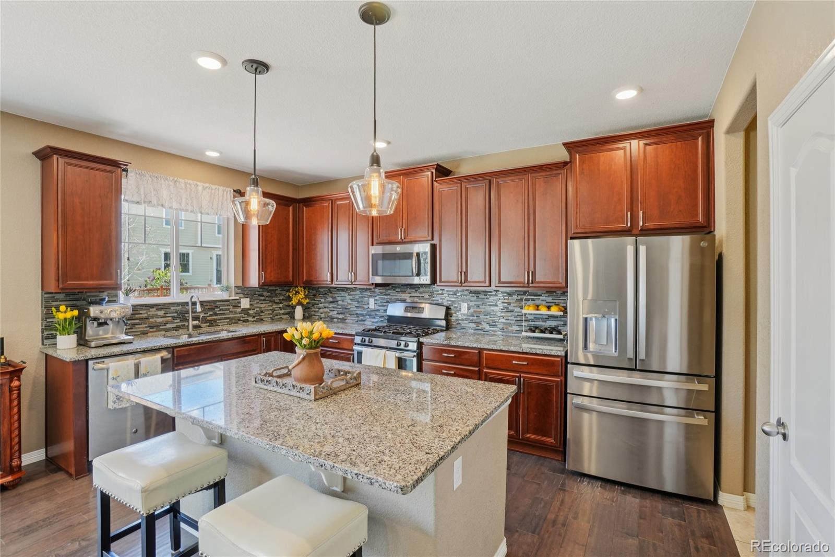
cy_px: 278
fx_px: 348
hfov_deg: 100.4
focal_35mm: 15
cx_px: 418
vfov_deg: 77.3
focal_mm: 10
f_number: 8
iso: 400
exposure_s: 1/20
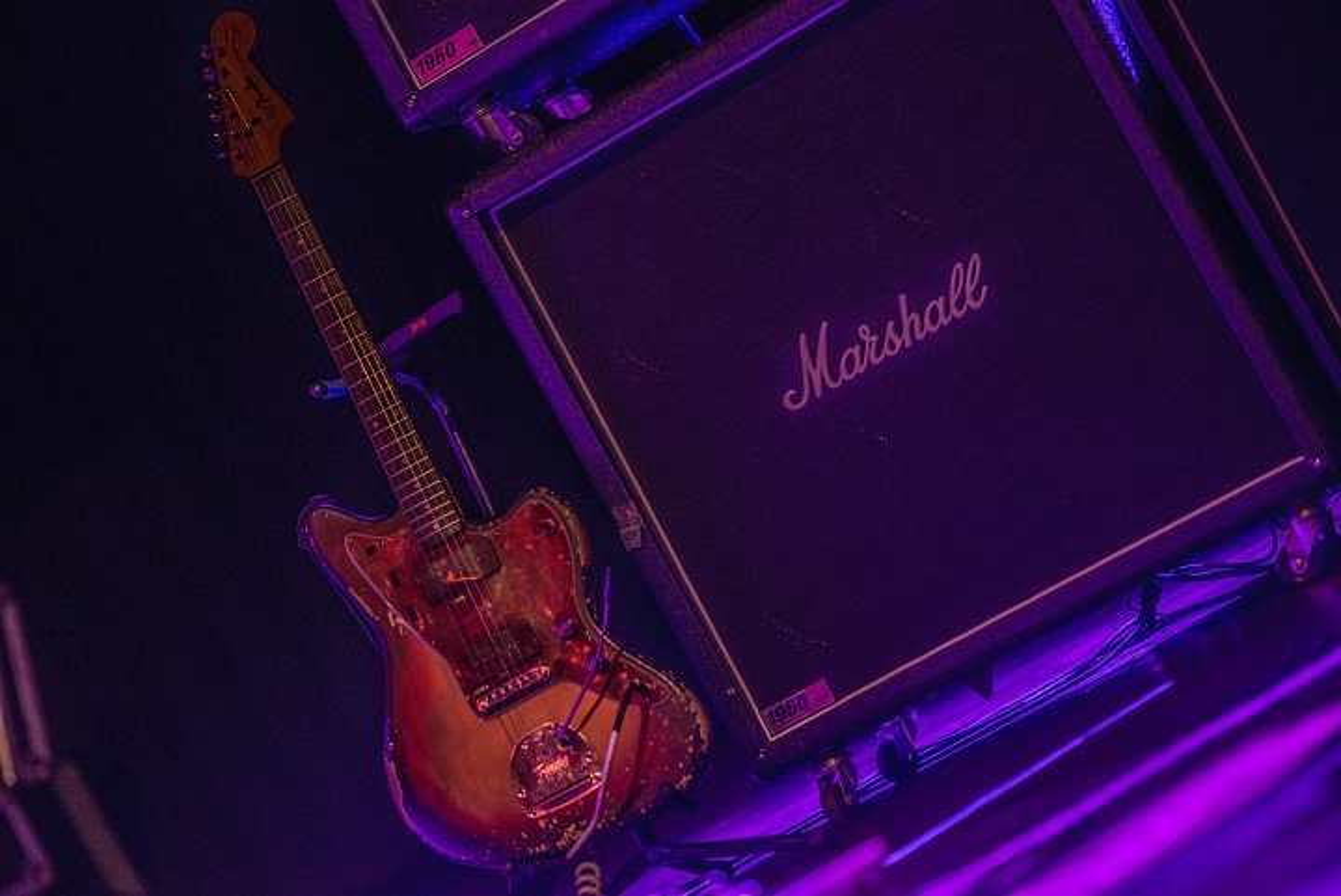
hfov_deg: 15.2
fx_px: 5032
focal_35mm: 135
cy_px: 448
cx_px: 670
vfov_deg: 10.2
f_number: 2.8
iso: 4000
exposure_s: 1/30
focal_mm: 135
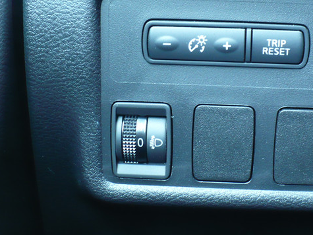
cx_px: 204
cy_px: 102
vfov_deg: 22.2
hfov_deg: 29.2
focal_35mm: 66
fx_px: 597
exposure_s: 1/13
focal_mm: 6.1
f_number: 2.8
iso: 200
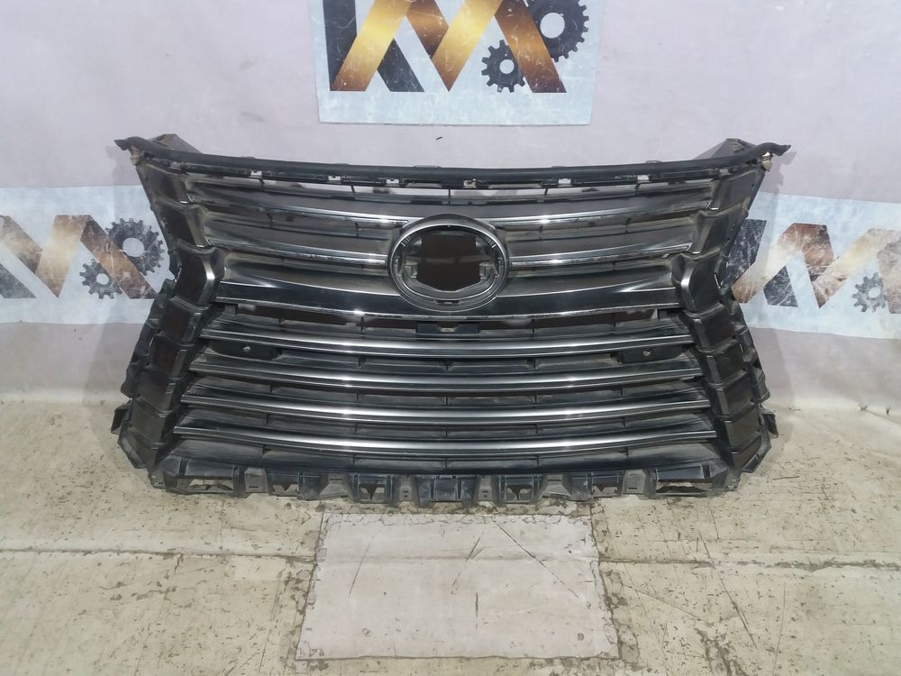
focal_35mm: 28
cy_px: 338
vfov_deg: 49.7
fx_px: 729
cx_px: 450
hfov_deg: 63.4
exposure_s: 1/20
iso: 160
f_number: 1.9
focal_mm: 3.7
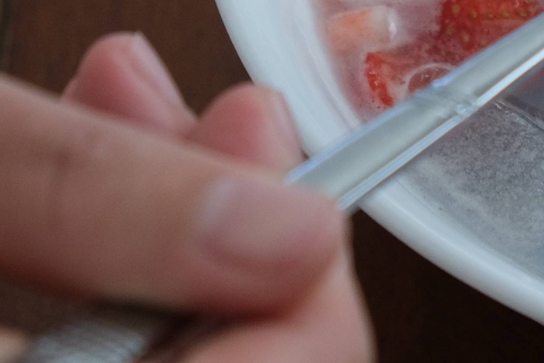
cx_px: 727
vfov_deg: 4.5
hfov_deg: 6.6
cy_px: -117
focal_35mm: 307
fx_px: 4639
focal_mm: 55
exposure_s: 1/30
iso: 800
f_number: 4
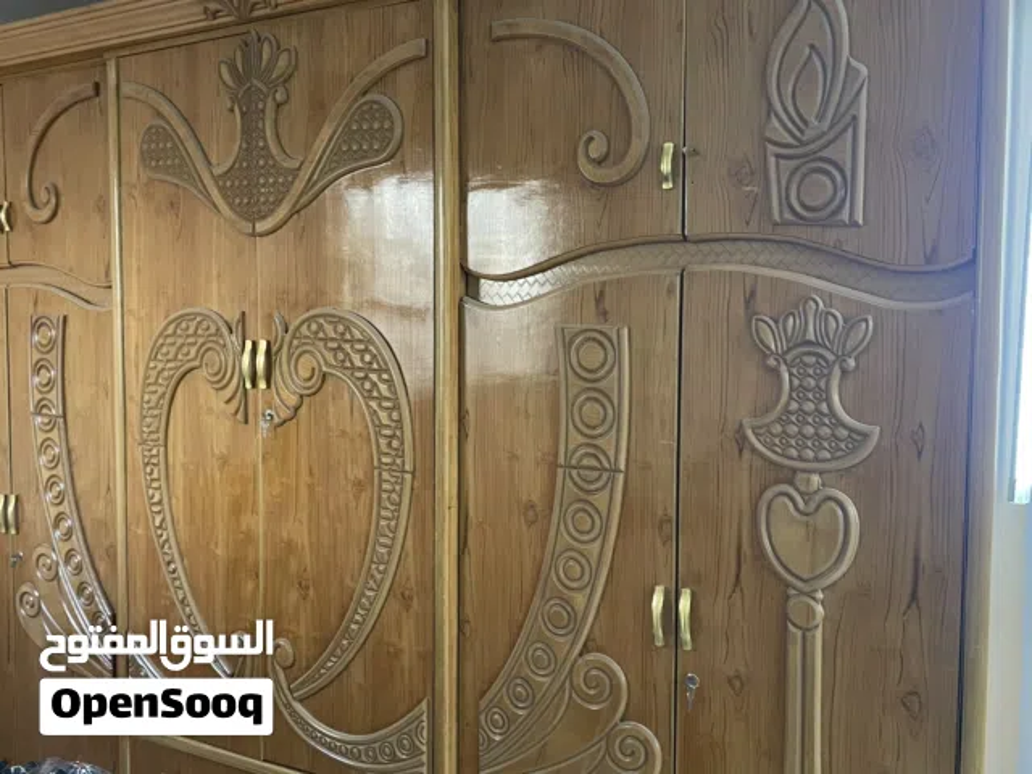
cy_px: 387
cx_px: 516
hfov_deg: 67.3
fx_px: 775
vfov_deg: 53.1
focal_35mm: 26
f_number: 1.6
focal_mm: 4.2
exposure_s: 1/50
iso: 160
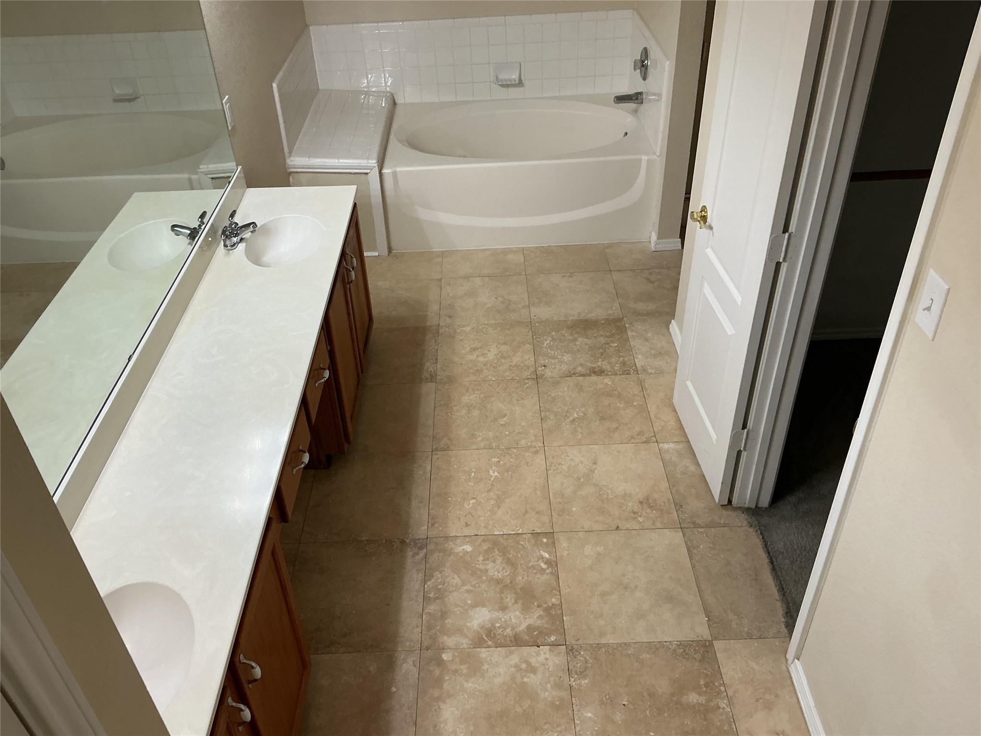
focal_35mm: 29
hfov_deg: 61.7
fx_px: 822
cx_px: 490
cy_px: 368
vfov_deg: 48.2
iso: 50
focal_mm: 3
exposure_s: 1/60
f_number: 1.8
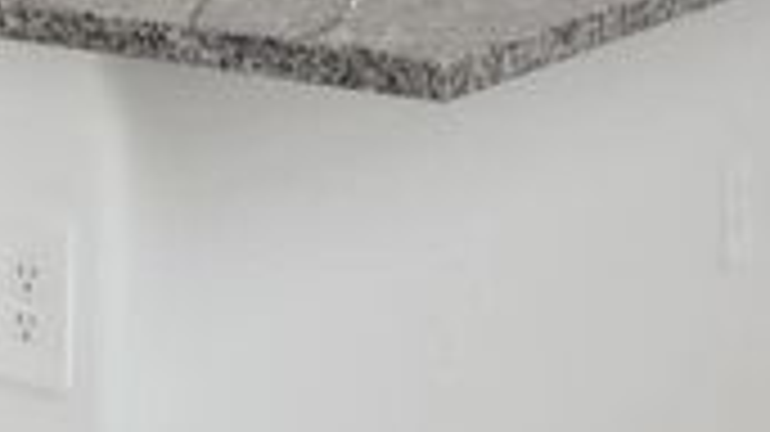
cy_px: -493
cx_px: 68
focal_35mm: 125
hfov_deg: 16.9
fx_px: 2551
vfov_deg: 9.0
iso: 320
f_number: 8
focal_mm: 20
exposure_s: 1/125
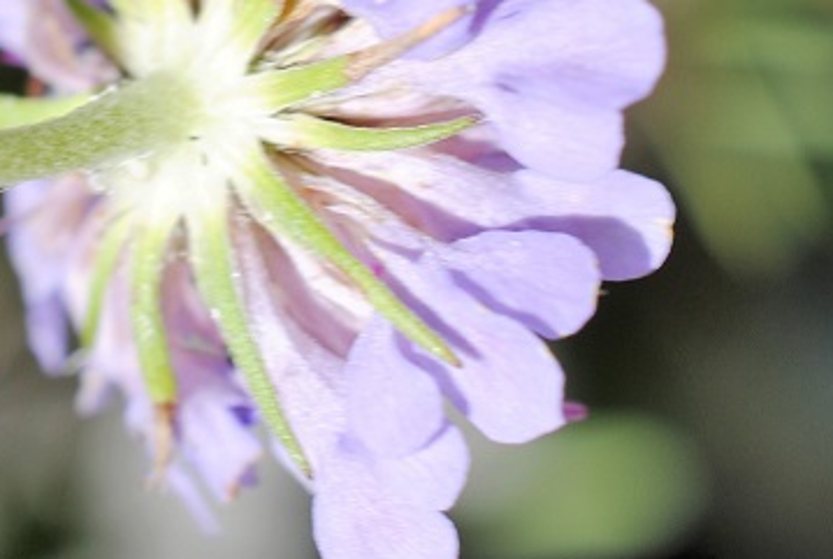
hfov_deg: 17.2
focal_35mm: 119
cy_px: 104
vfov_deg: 11.5
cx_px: 328
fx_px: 2759
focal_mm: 40
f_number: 8
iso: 100
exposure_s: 1/250
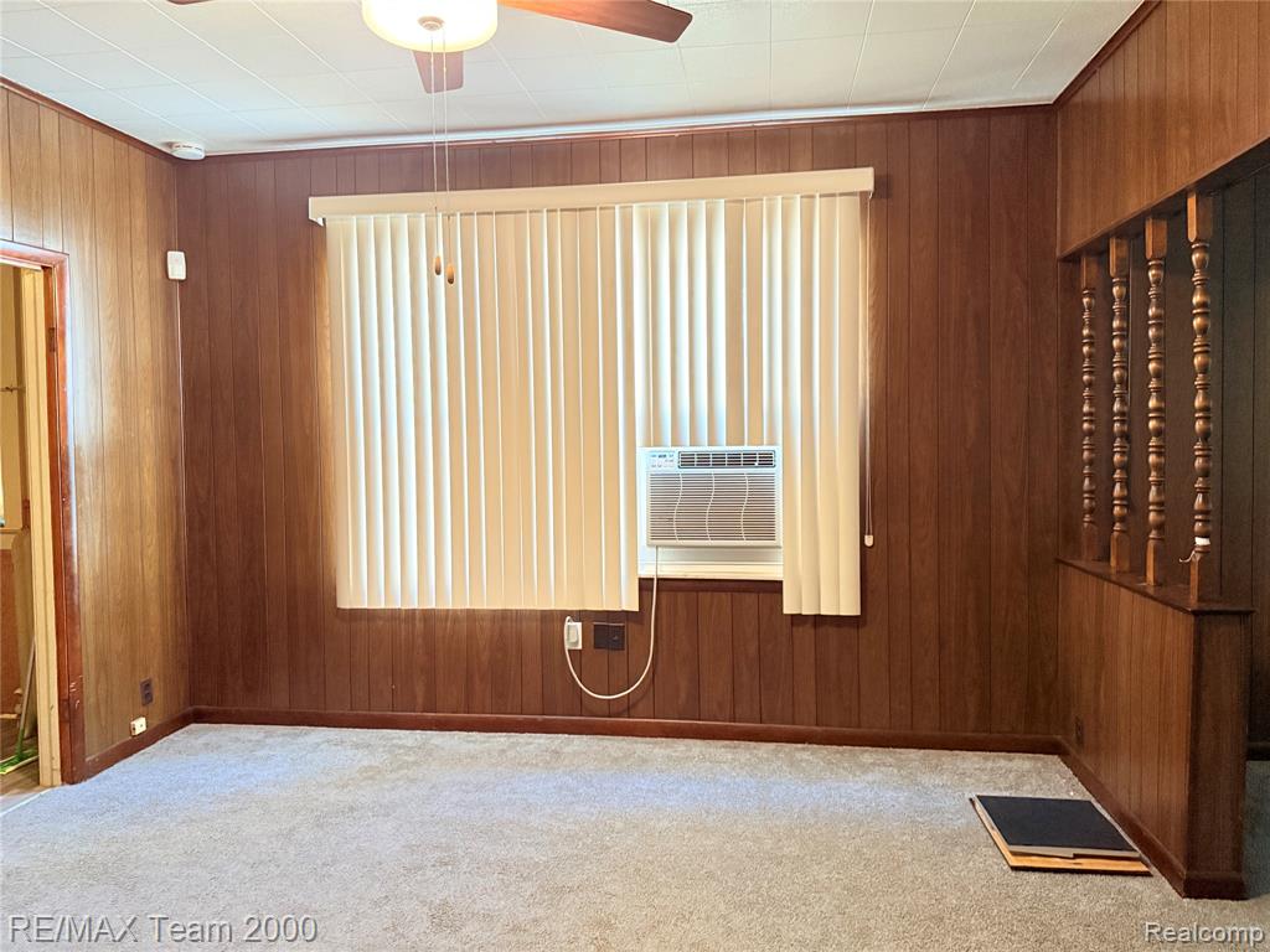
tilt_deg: -1.0
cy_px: 476
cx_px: 635
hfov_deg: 71.6
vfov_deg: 56.8
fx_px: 881
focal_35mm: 24
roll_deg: +0.9
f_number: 1.78
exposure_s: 1/60
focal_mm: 6.76
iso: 800
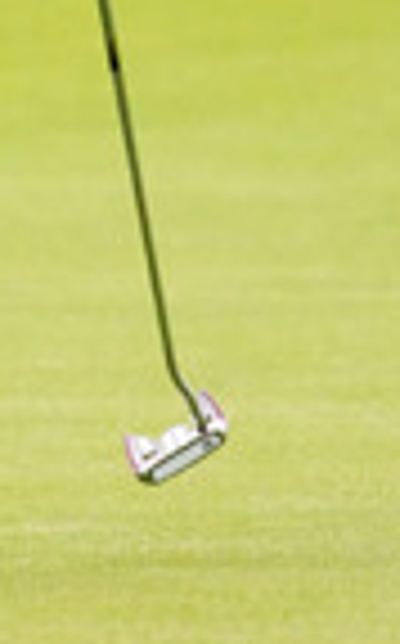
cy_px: -324
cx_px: -189
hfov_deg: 0.6
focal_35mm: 2098
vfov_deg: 1.0
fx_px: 36704
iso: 800
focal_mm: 300
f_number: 4
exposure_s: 1/640
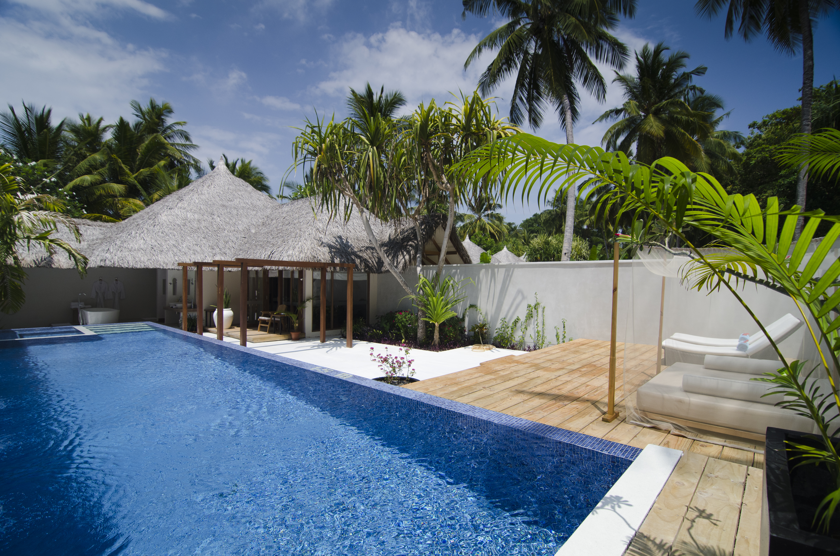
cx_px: 420
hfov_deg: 95.1
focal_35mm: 16
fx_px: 384
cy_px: 278
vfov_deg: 71.8
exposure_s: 1/800
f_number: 5.6
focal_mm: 11
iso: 400
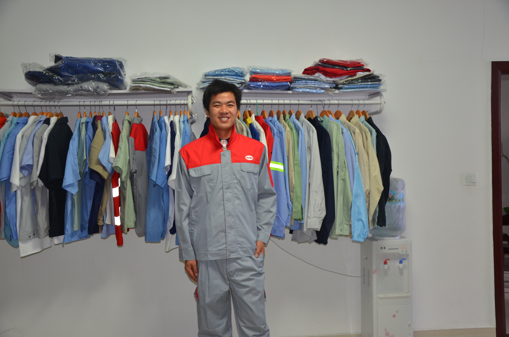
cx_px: 254
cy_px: 168
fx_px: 529
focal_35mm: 38
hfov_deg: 51.4
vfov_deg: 35.3
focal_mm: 25
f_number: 4
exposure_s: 1/60
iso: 800
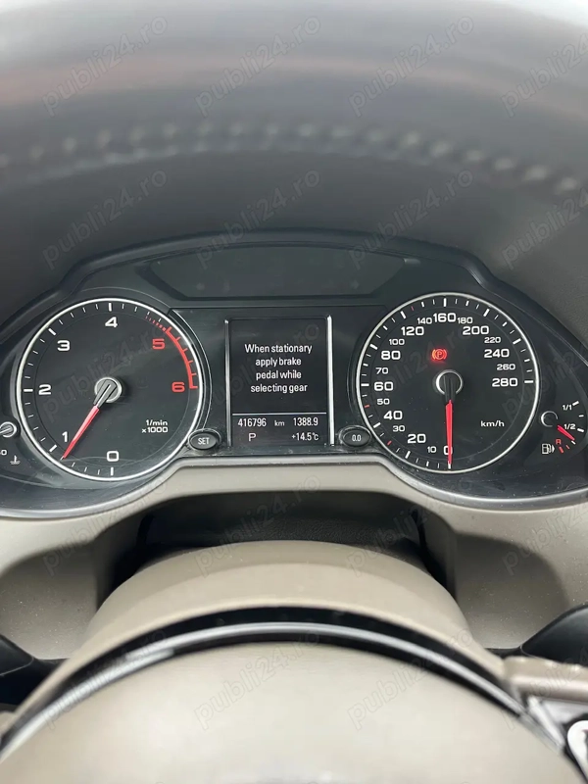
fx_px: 589
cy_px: 392
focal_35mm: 26
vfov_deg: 67.3
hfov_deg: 53.1
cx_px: 294
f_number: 1.6
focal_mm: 5.1
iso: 125
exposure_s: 1/69
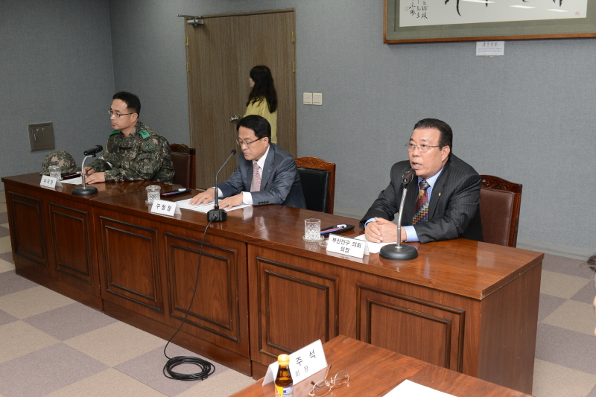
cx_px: 298
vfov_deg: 35.0
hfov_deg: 50.7
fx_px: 629
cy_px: 198
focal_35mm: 38
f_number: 9
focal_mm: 38
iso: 1250
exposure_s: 1/100
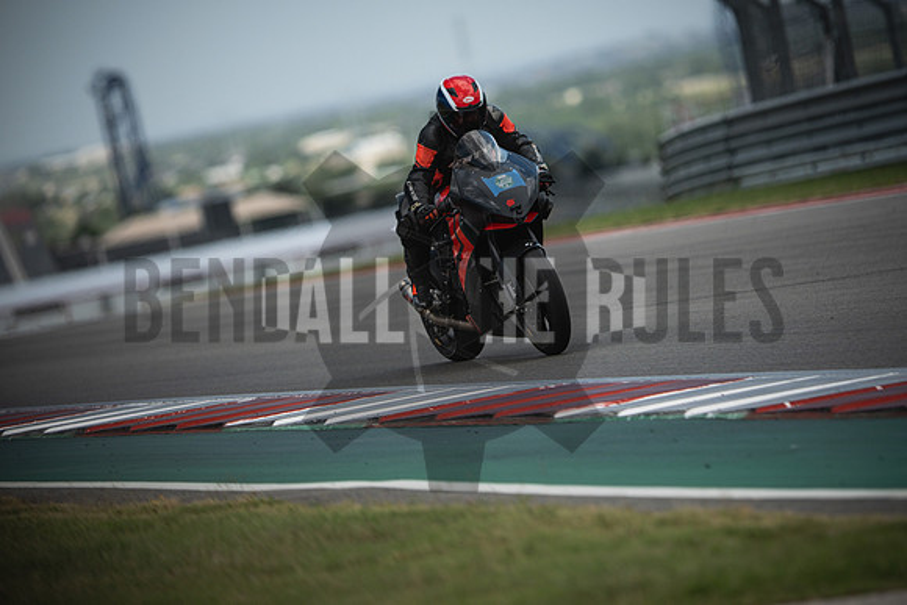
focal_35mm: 300
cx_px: 454
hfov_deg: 6.9
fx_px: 7560
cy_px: 302
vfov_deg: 4.6
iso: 250
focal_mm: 200
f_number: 2
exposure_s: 1/4000
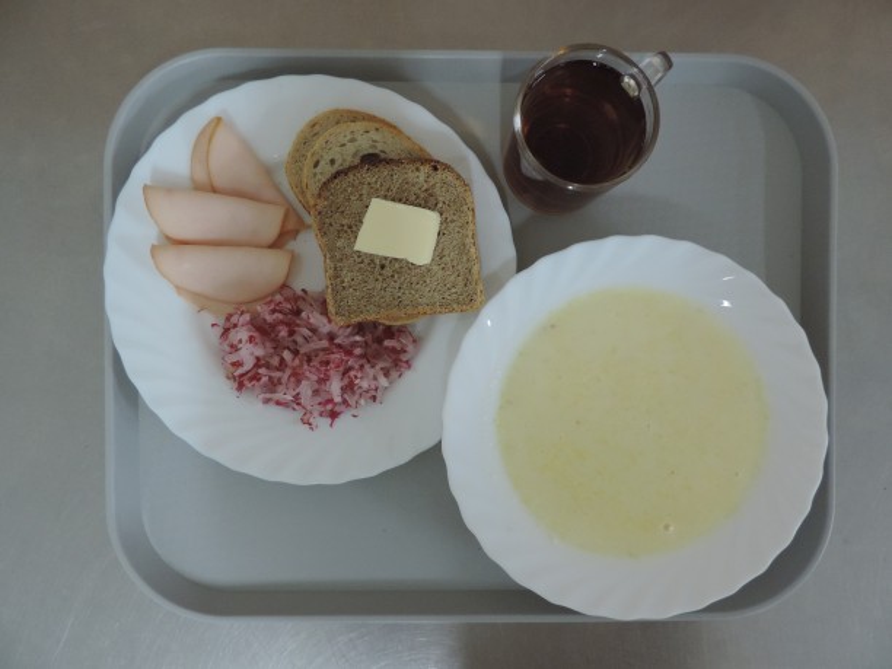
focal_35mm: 24
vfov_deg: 56.8
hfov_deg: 71.6
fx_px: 618
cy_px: 334
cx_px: 446
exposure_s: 1/20
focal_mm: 4.3
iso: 400
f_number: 3
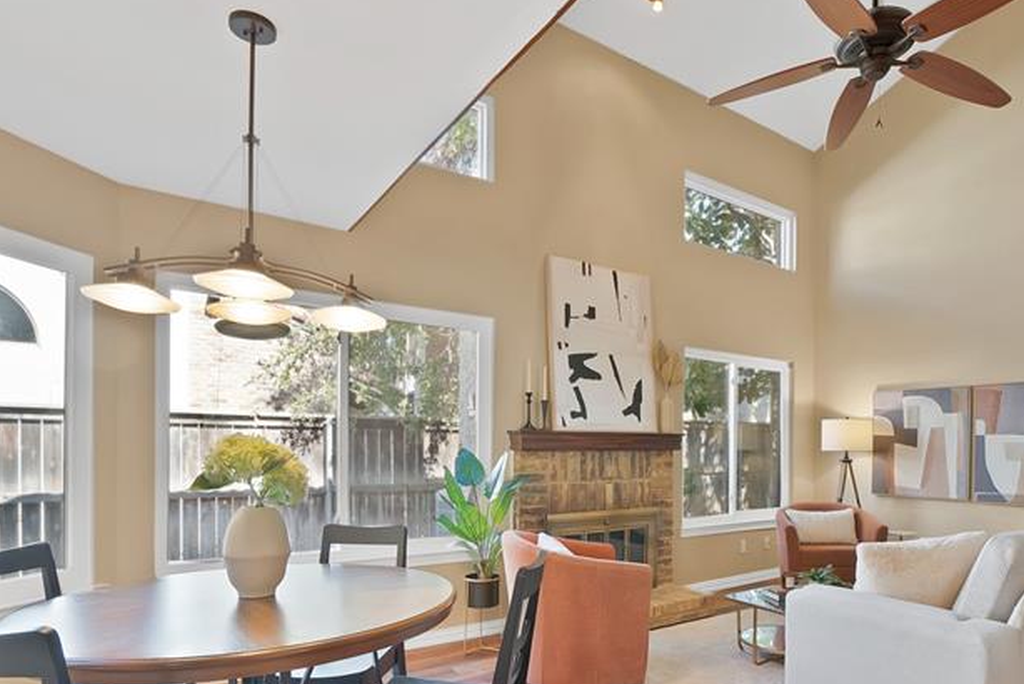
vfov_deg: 60.6
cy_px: 453
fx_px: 569
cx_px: 610
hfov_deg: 83.0
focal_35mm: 20
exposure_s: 1/2.5
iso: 640
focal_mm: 12
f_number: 9
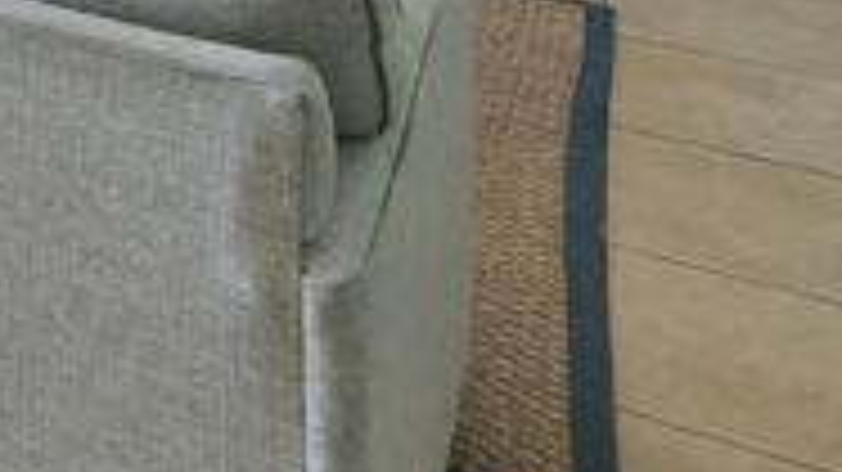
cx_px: -527
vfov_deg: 13.6
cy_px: -593
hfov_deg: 22.7
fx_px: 1540
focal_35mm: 69
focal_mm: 12
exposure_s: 1/25
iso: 250
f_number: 7.1
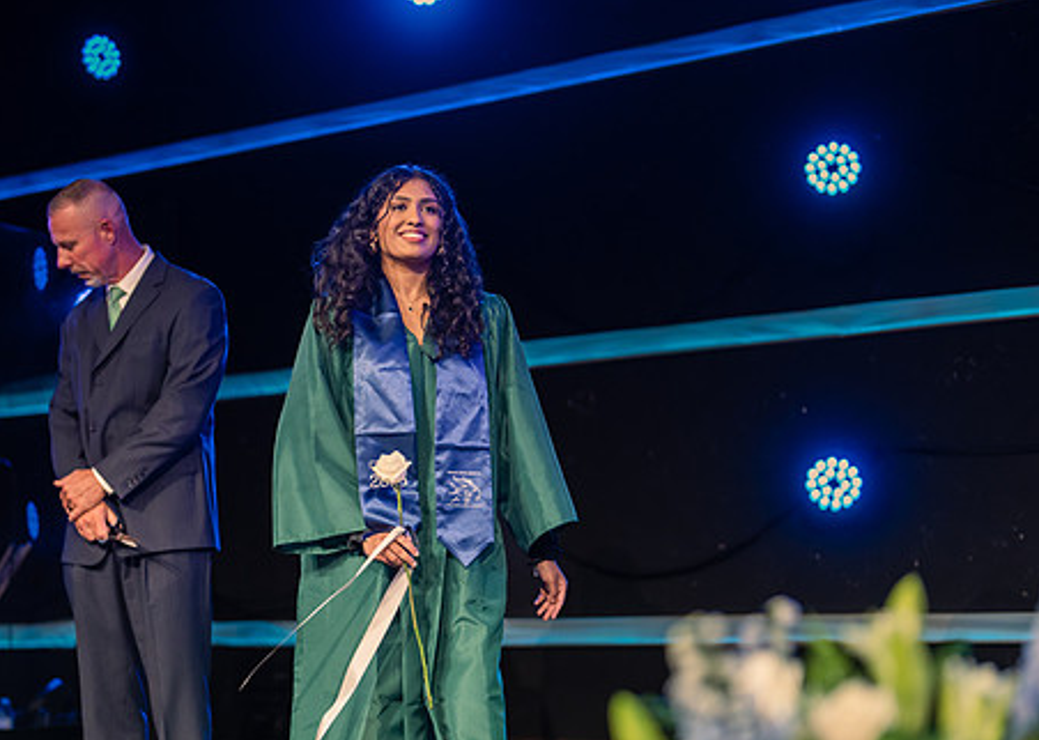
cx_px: 388
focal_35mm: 73
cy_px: 471
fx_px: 2152
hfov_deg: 27.0
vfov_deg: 19.5
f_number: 1.2
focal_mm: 50
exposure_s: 1/400
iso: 800
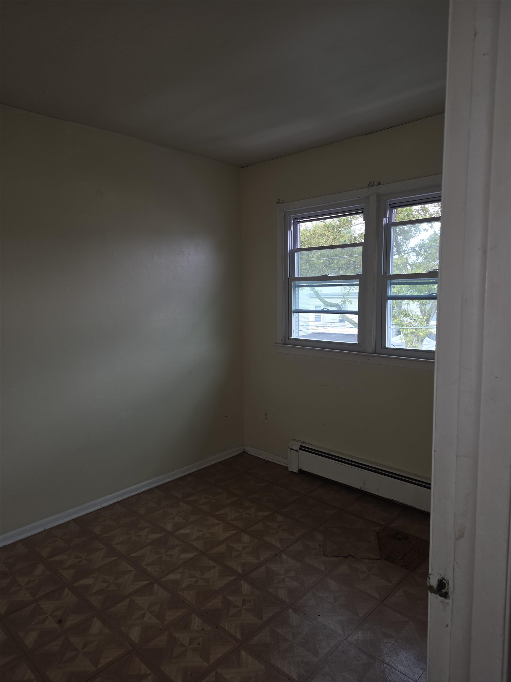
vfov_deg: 73.9
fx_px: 453
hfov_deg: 58.9
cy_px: 341
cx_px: 256
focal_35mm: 23
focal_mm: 6.25
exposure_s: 1/60
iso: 25
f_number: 1.7
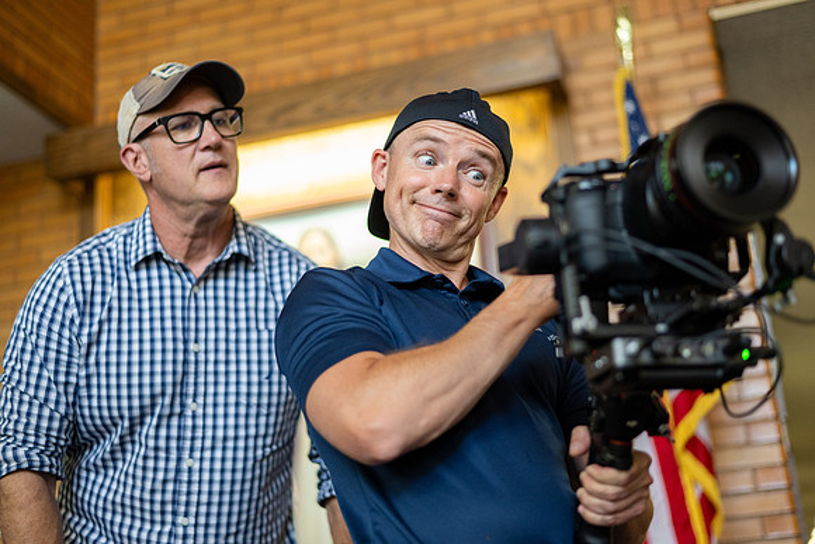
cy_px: 272
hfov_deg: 39.6
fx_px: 1132
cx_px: 408
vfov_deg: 27.0
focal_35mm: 50
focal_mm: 50
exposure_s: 1/200
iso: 1000
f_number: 1.8
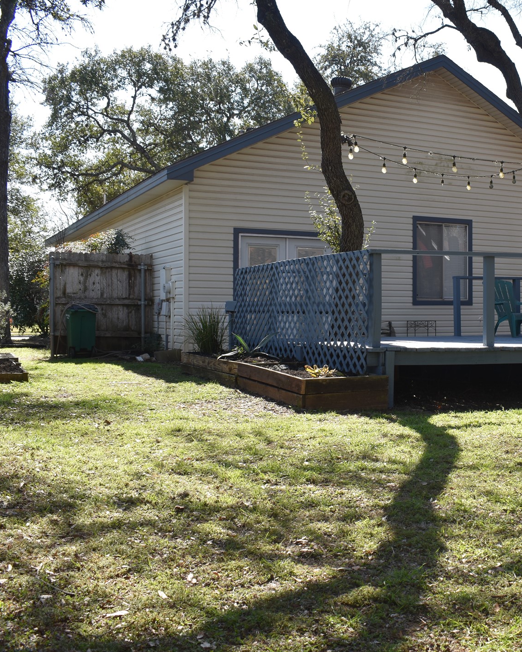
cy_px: 324
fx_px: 830
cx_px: 412
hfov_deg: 33.9
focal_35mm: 43
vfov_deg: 42.9
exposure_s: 1/125
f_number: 8
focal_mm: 20
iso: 100
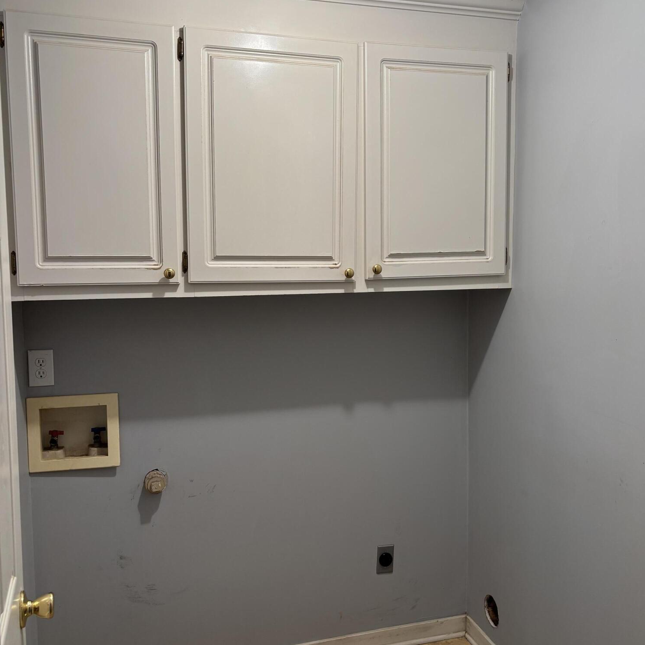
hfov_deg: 52.5
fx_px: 654
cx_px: 325
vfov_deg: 52.5
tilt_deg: -5.7
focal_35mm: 31
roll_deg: +0.1
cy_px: 308
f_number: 1.6
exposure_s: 1/120
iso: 80
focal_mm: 5.96
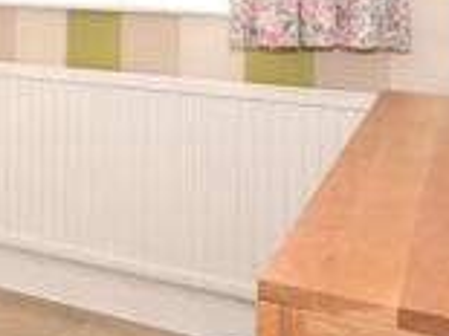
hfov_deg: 26.6
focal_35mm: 61
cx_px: -142
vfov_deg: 22.3
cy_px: -56
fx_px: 791
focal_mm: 10
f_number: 14
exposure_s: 1/200
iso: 400
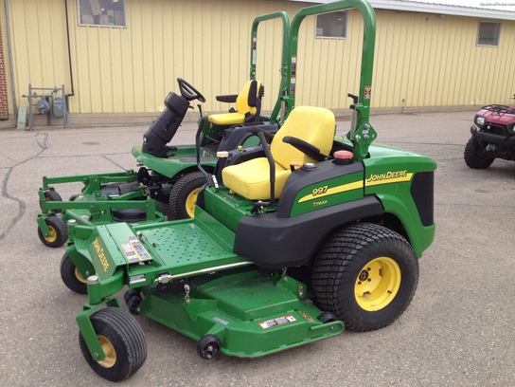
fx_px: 521
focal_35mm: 35
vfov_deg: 40.7
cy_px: 194
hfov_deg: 52.6
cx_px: 258
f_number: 2.4
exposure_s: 1/726
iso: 50
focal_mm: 4.28
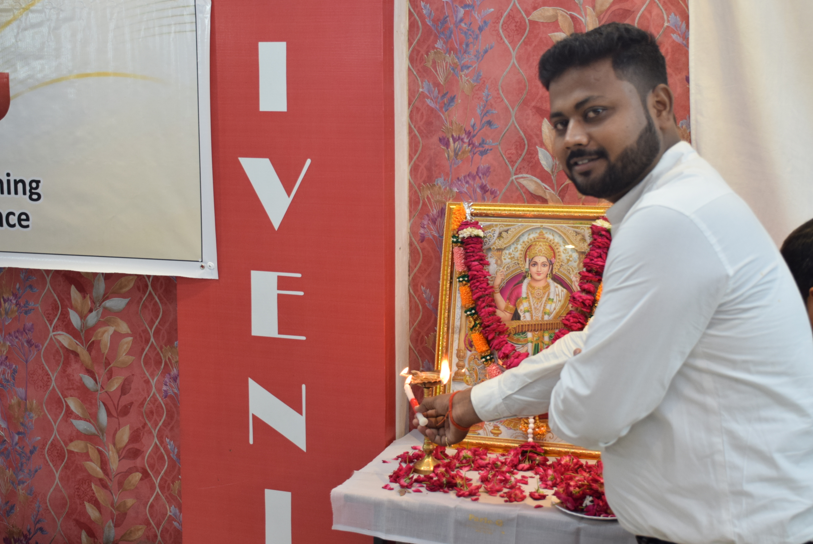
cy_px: 255
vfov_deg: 25.1
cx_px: 434
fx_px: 1221
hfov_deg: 36.8
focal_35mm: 54
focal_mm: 30
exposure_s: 1/60
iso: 400
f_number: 4
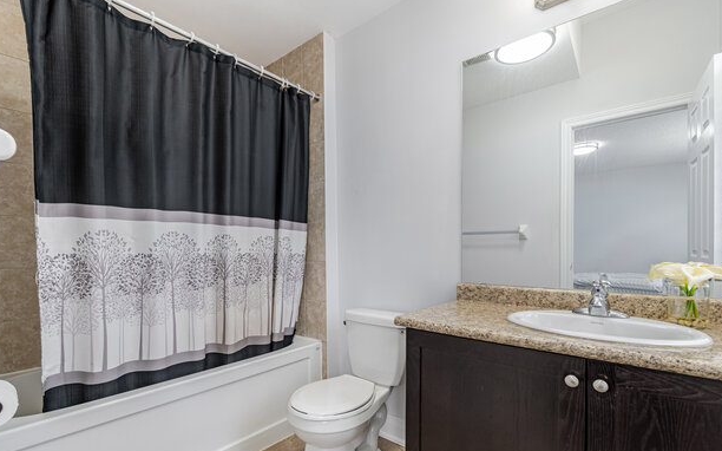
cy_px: 249
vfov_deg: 71.0
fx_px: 315
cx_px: 362
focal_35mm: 16
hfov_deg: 97.8
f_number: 7.1
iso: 100
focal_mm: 10
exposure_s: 1/8
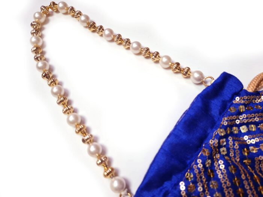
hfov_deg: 67.3
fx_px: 198
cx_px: 132
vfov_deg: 53.1
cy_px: 98
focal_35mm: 26
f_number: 1.8
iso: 160
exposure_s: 1/120
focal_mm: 5.4
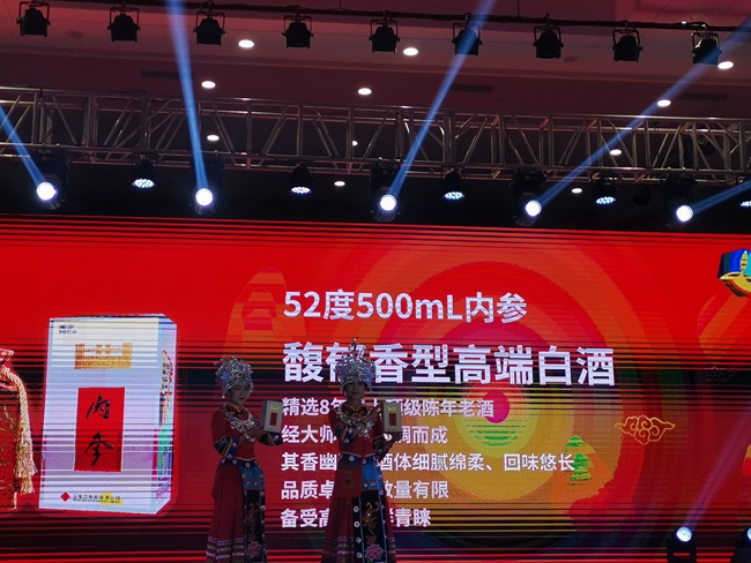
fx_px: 1042
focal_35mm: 48
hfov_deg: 39.6
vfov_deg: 30.3
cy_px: 282
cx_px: 376
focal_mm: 4.75
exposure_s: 1/332
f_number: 1.8
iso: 50
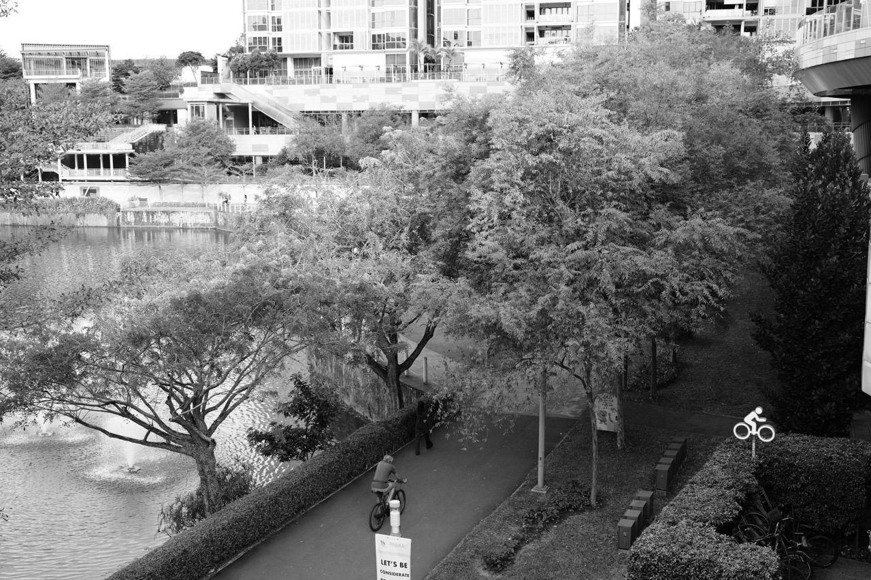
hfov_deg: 45.5
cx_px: 436
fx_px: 1040
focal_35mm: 43
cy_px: 290
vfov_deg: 31.2
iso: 100
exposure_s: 1/160
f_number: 3.2
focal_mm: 43
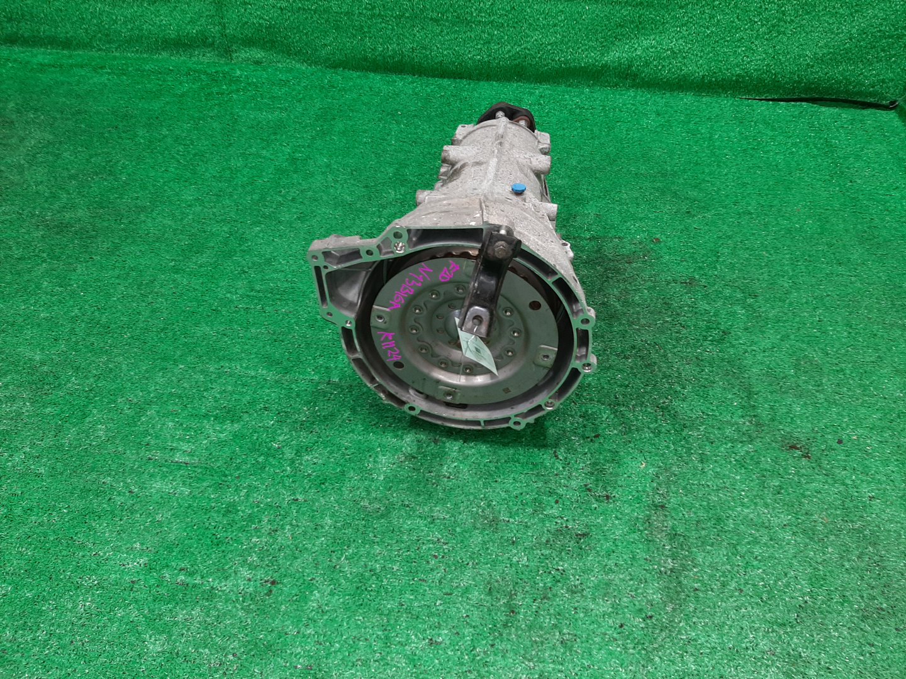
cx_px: 453
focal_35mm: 26
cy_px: 340
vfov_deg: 53.1
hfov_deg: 67.3
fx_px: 680
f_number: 1.7
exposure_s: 1/50
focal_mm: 3.93
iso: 138
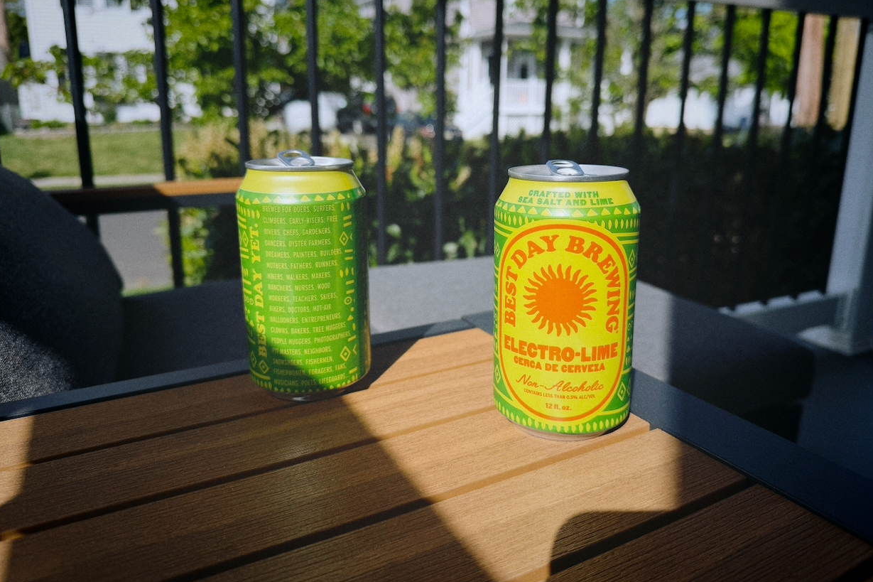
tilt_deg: -14.7
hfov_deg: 69.4
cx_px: 449
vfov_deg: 49.5
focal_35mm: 26
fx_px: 630
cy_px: 259
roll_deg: -0.4
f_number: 1.78
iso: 80
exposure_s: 1/5319
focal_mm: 6.76
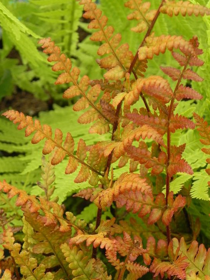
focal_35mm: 132
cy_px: 155
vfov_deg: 14.9
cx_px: 118
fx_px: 1067
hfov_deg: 11.2
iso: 160
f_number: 4.5
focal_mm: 20.8
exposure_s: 1/400
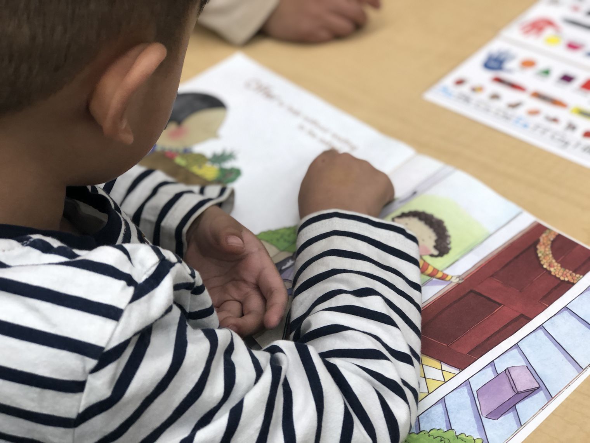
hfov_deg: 33.8
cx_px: 295
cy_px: 222
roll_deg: +8.4
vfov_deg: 25.7
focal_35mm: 57
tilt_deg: -42.8
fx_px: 972
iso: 40
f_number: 2.8
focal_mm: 6.6
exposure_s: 1/30
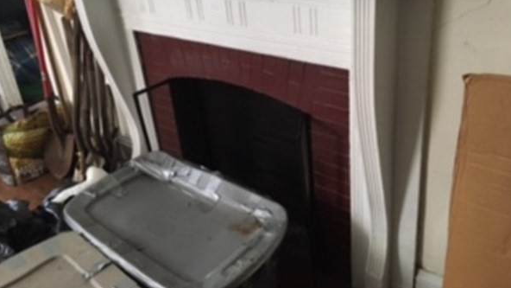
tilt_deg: -23.4
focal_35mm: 32
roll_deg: +6.9
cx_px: 256
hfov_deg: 61.0
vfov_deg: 36.3
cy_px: 94
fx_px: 434
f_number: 2.2
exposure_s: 1/30
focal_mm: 4.15
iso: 160
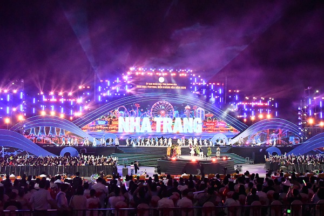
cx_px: 162
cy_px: 108
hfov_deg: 53.1
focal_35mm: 36
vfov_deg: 36.9
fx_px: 324
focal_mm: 24
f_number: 14
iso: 12800
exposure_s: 1/200
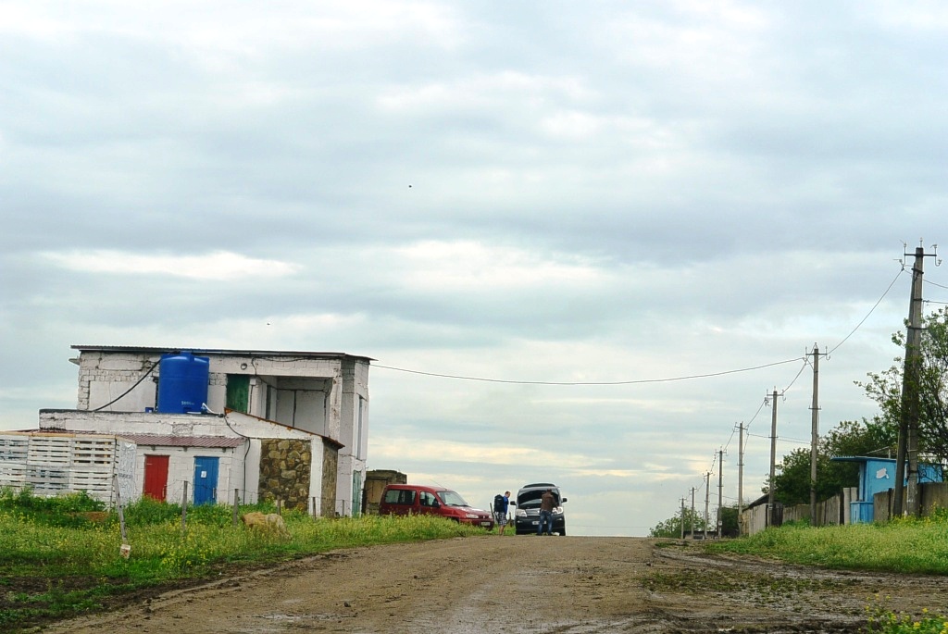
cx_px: 474
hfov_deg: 27.3
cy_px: 317
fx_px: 1951
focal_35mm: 74
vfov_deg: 18.5
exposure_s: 1/250
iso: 110
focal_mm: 27.5
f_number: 5.6
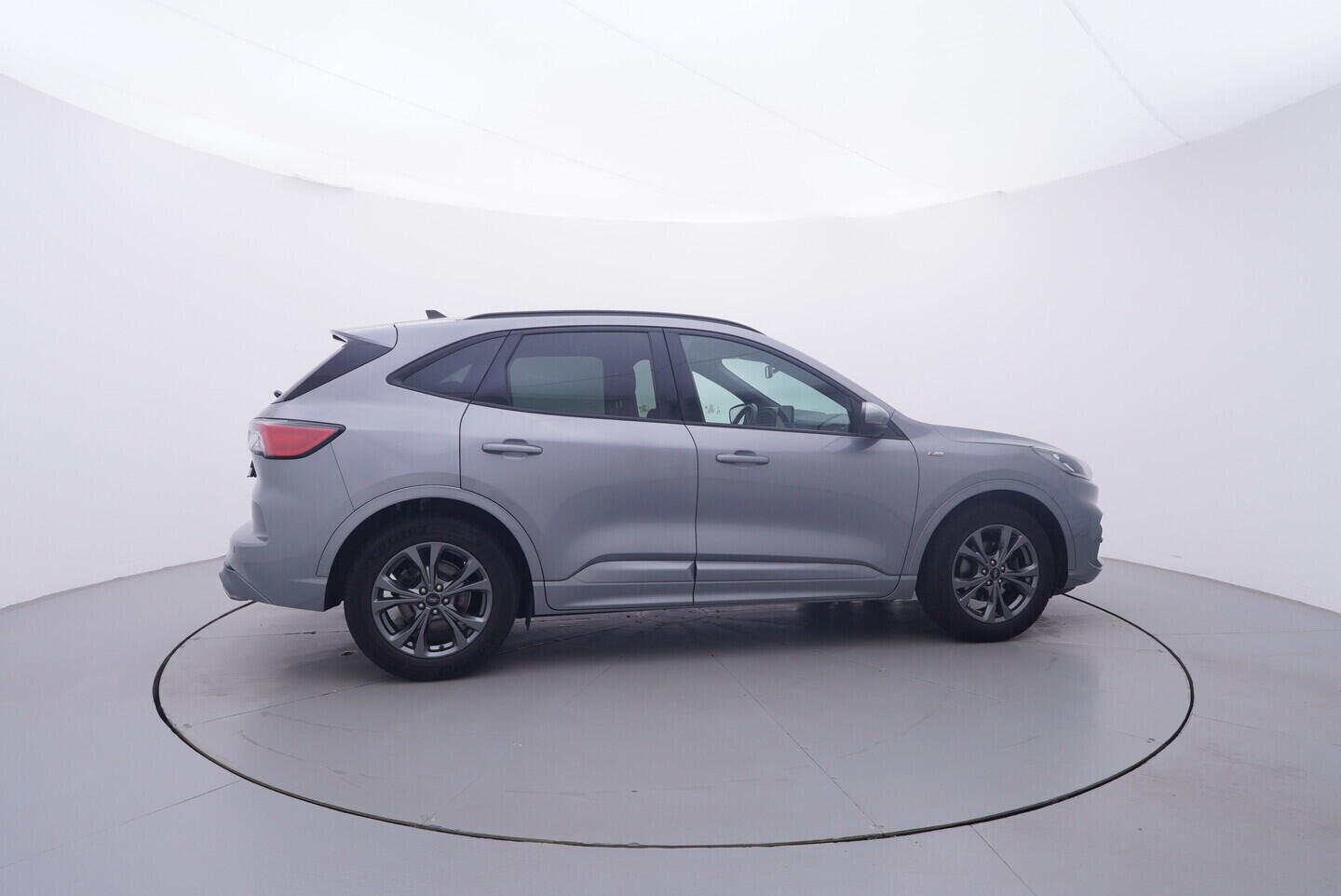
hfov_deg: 77.3
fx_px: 839
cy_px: 448
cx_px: 670
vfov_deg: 56.2
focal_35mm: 22
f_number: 5
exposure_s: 1/80
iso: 200
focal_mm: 15
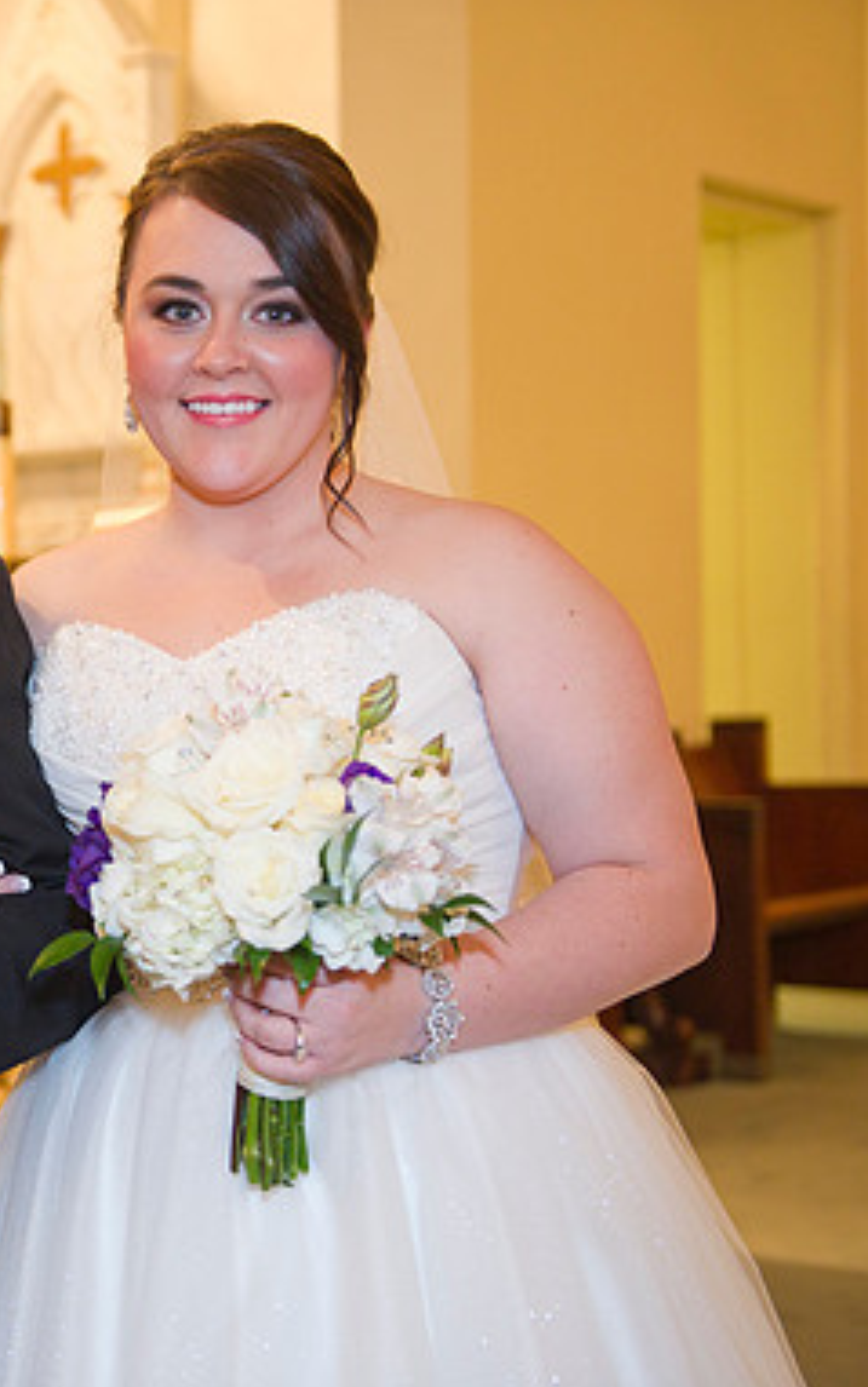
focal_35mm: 68
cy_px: 694
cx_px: -44
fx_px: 2572
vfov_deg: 30.2
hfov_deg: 18.5
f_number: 2.8
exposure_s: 1/80
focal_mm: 44
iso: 1250
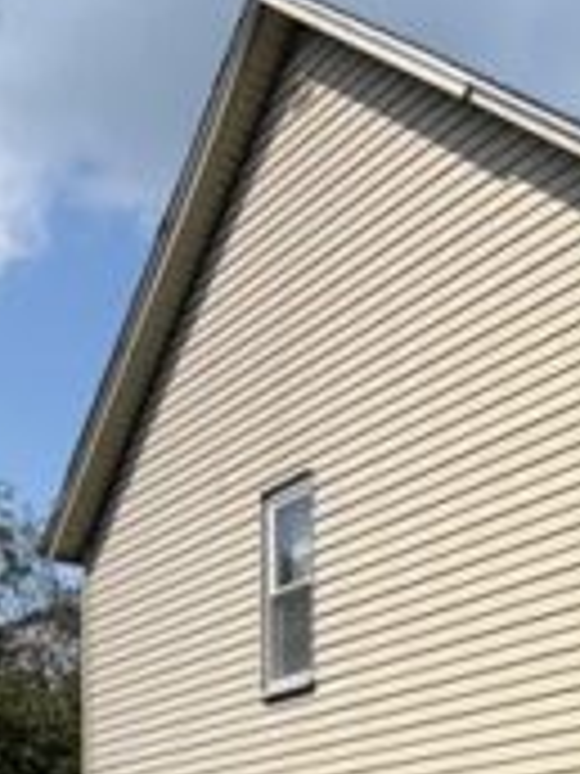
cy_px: 936
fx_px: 1452
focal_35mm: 65
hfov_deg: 19.1
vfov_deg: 26.4
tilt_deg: +1.1
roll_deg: +1.1
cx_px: 931
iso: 20
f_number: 2.2
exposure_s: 1/970
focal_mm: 2.22
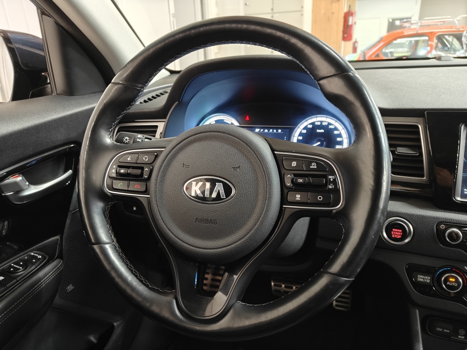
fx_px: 324
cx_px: 234
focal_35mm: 24
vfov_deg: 56.8
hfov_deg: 71.6
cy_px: 175
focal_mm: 5.59
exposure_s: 1/20
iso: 200
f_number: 1.8
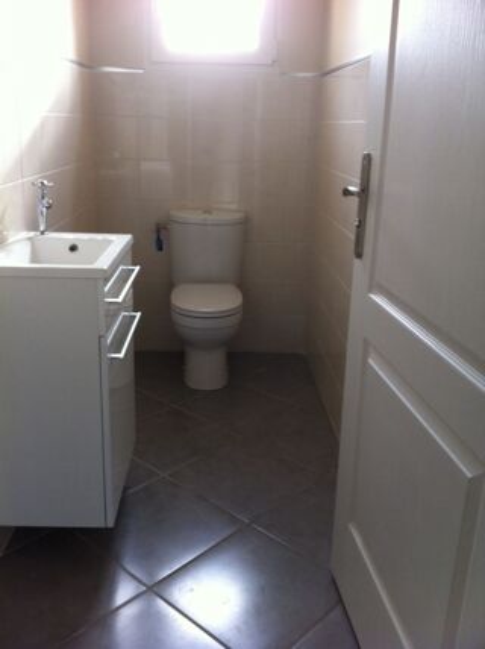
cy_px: 324
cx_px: 242
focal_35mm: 35
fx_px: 655
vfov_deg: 52.7
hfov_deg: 40.6
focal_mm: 3.85
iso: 80
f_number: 2.8
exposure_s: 1/17
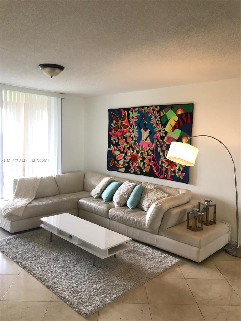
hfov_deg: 49.7
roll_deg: -1.7
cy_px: 160
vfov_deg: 63.4
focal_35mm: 28
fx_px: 260
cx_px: 120
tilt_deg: -3.1
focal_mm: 3.99
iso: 40
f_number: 1.8
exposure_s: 1/30
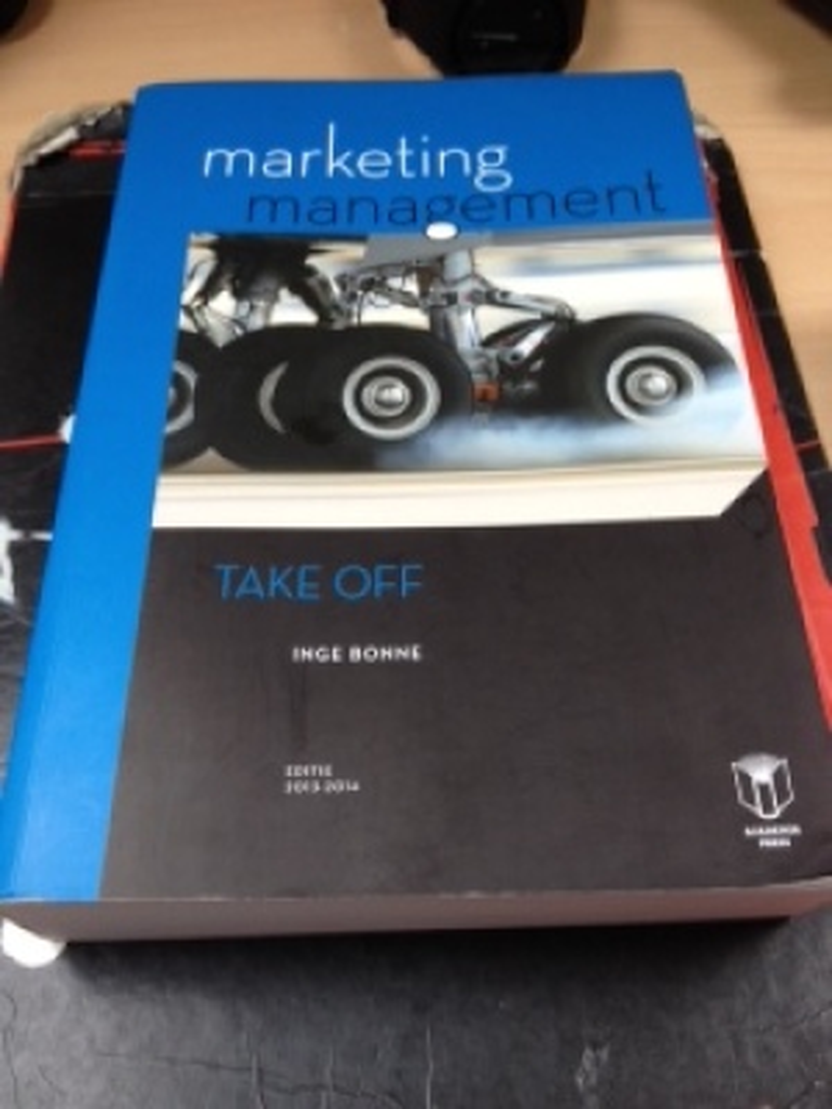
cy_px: 554
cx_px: 416
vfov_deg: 52.6
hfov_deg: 40.7
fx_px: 1122
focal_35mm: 35
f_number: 2.4
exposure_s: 1/30
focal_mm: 4.28
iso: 50
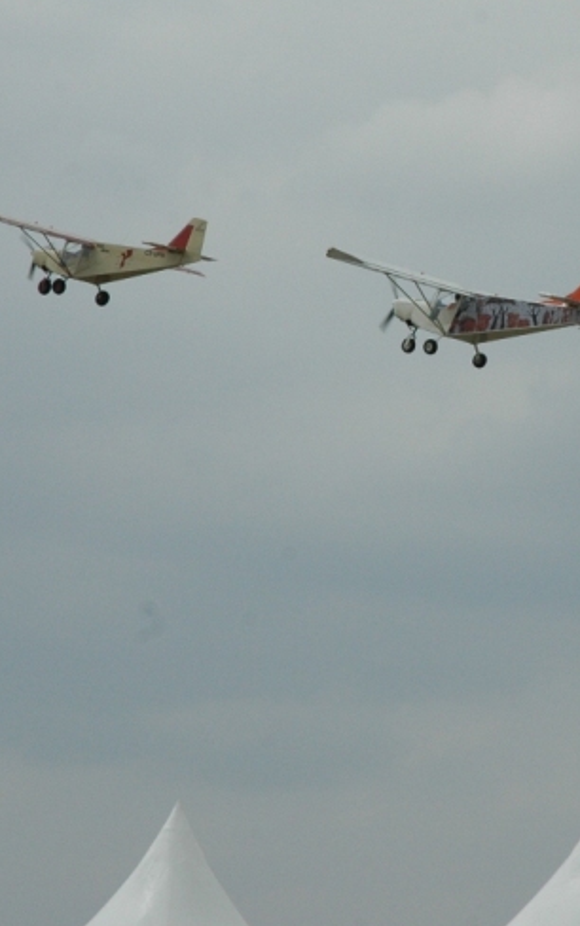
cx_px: 500
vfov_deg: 12.0
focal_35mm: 175
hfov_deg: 7.5
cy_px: 464
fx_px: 4422
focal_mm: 70
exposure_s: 1/640
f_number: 13
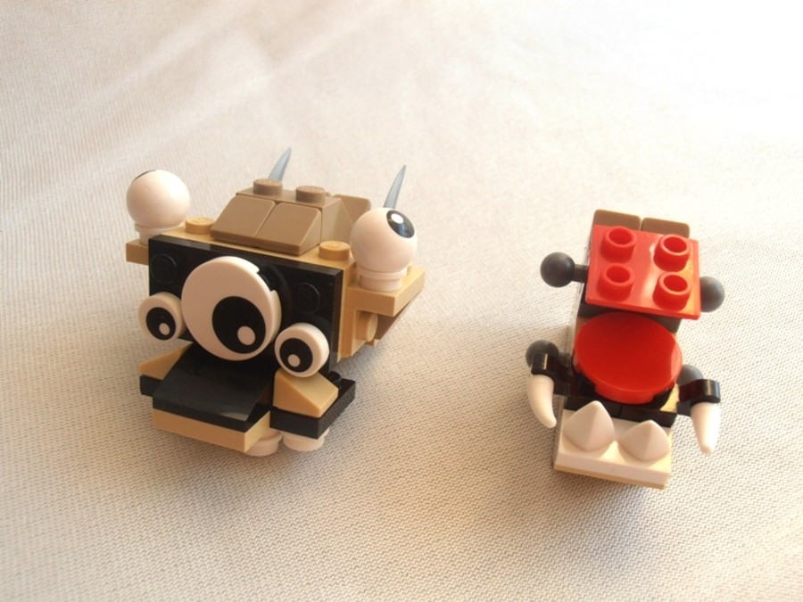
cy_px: 301
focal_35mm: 37
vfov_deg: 38.7
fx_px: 858
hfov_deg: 50.1
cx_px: 402
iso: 80
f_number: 3.9
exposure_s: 1/80
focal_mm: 6.61
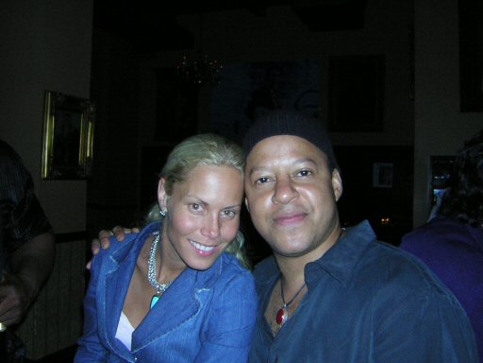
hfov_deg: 51.4
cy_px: 182
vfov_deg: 39.7
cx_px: 242
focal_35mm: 36
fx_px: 502
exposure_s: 1/60.1
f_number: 5.2
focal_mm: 4.7
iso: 106
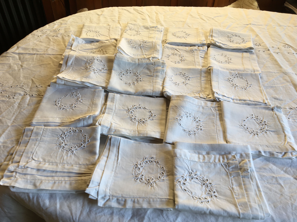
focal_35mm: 29
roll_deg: -0.6
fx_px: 249
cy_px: 111
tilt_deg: -40.6
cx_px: 148
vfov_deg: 48.2
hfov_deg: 61.7
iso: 25
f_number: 2.2
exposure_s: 1/50
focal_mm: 4.15
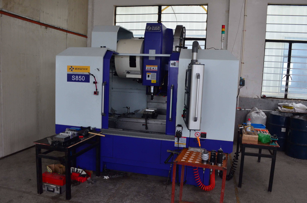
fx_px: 255
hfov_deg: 62.0
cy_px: 102
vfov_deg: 43.4
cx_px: 154
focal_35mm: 30
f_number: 8
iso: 800
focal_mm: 20
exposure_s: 1/5
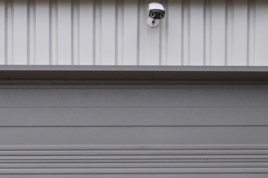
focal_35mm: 116
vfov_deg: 11.3
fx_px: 863
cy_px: 272
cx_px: 83
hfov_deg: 17.6
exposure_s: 1/200
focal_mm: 30
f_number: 7.1
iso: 800
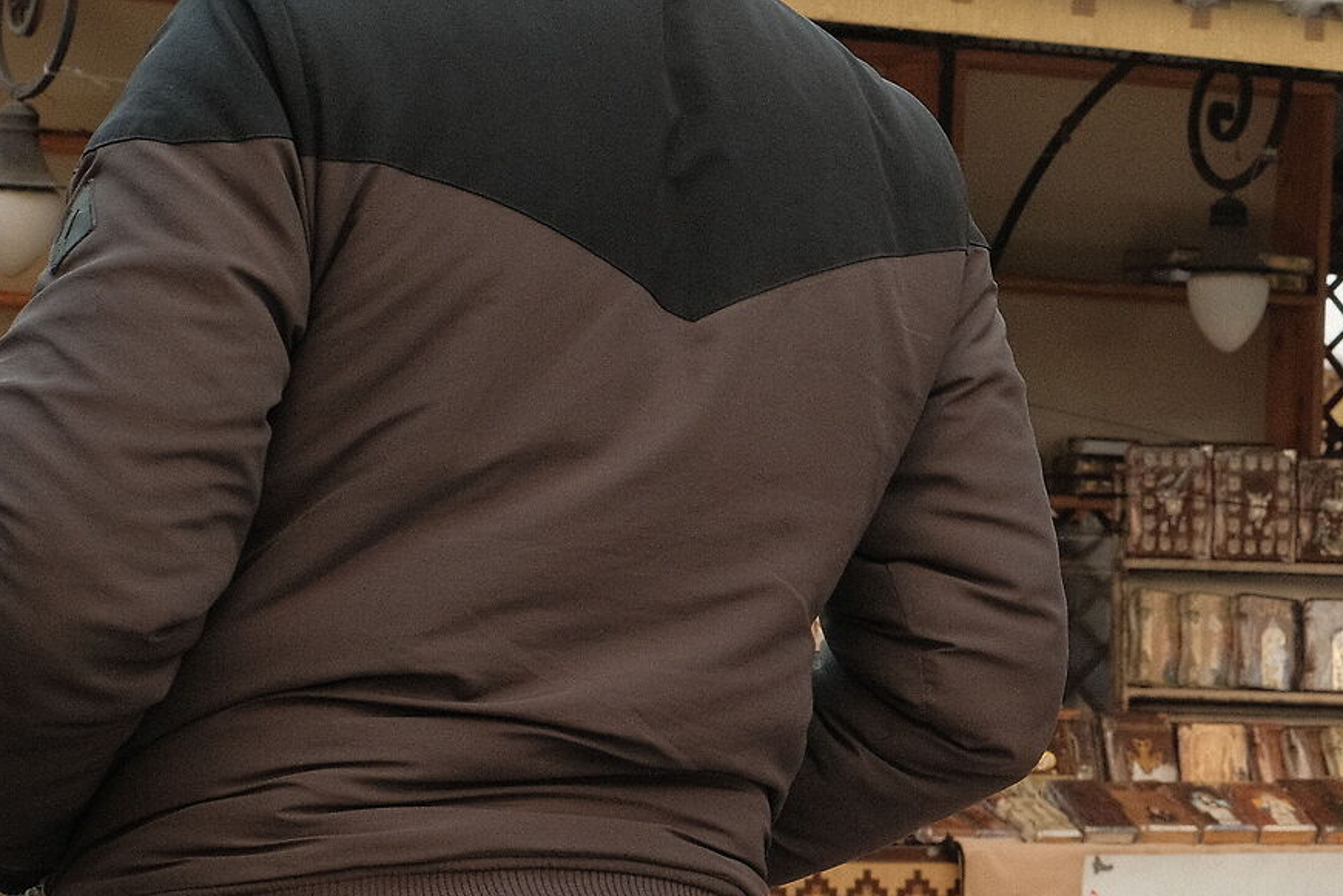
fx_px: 5447
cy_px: 625
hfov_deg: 13.8
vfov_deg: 9.4
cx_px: 1488
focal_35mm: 146
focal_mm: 35
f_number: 8
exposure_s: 1/240
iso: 800
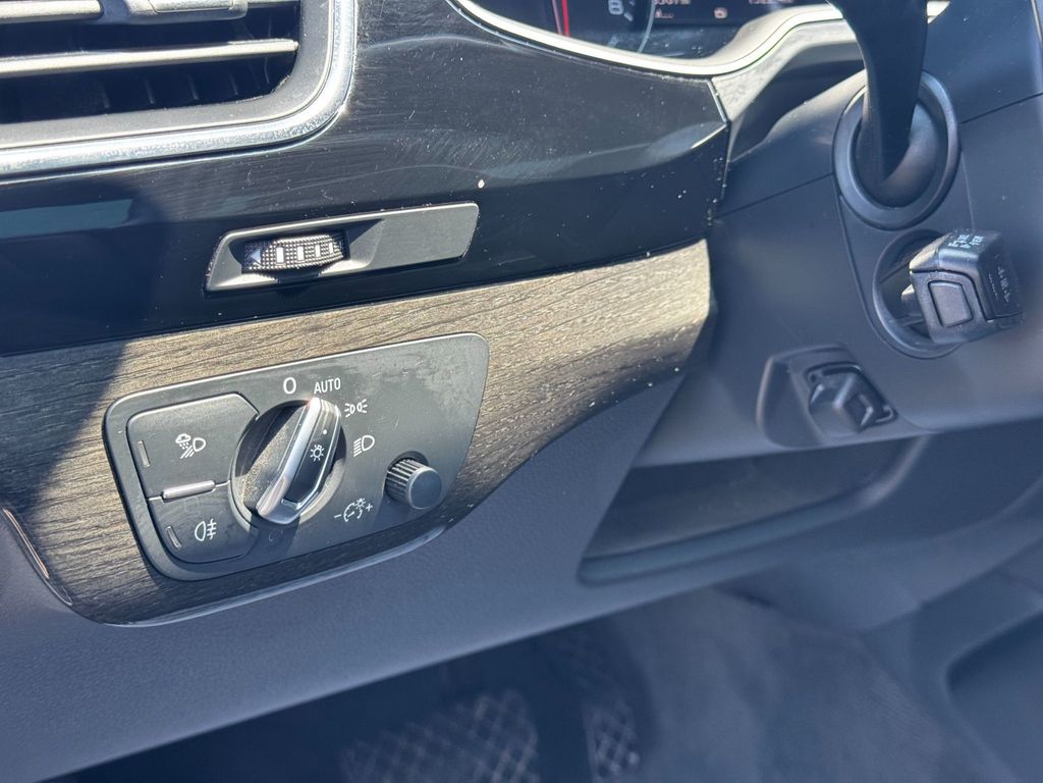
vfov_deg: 30.3
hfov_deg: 39.7
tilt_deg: -17.4
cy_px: 392
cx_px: 522
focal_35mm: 48
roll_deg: -2.4
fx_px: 1446
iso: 80
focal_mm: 6.76
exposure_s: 1/152
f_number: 1.78
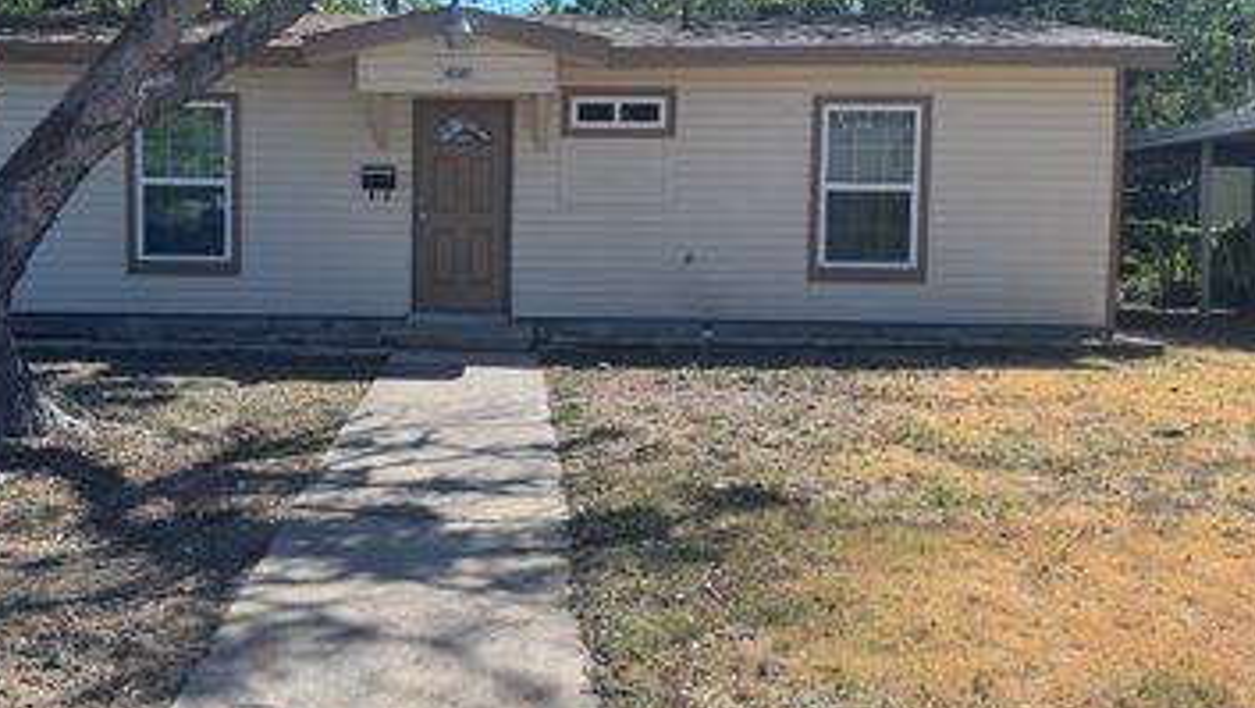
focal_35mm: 37
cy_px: 283
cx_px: 498
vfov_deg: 31.9
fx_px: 1232
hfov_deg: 53.6
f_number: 1.78
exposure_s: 1/2604
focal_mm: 6.76
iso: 80
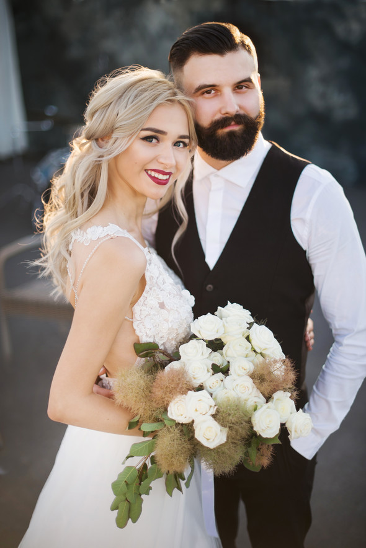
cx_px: 183
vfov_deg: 39.6
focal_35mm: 50
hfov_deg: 27.0
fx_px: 762
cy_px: 274
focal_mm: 50
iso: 100
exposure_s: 1/1000
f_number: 1.4
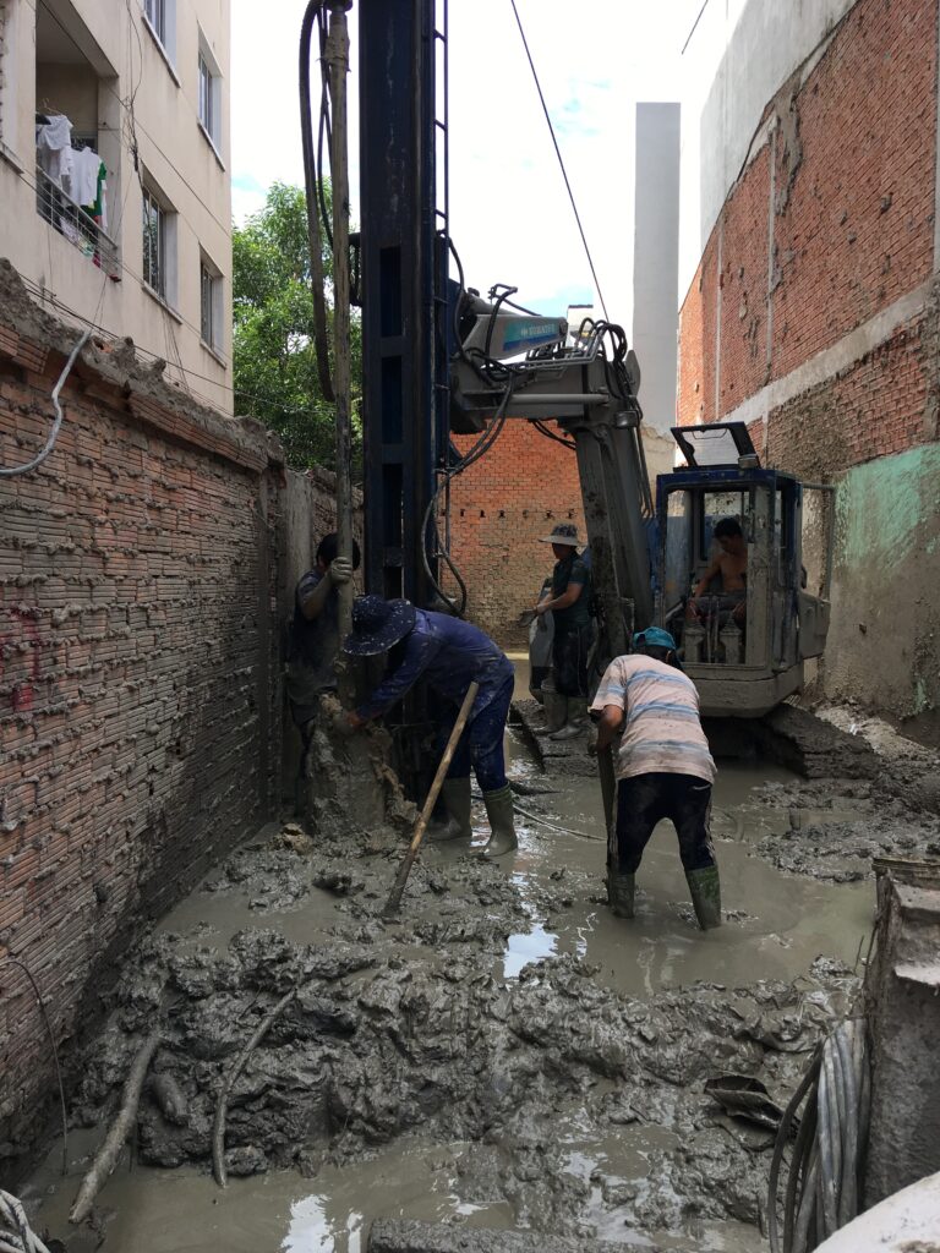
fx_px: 1050
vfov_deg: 61.7
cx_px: 470
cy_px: 626
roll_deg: -1.1
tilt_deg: -1.5
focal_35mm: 29
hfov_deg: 48.2
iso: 25
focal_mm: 4.15
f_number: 2.2
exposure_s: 1/582
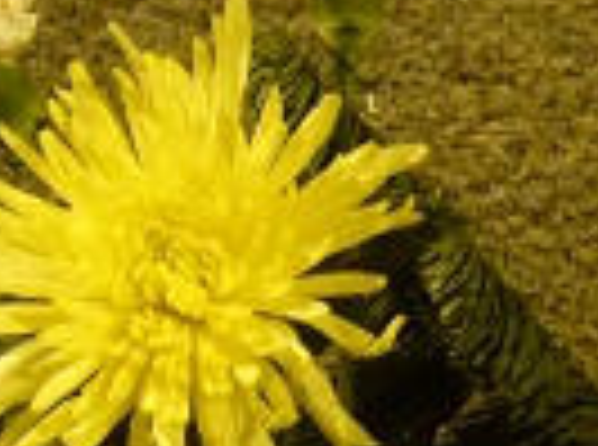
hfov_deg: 5.2
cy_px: 207
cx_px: -252
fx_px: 6547
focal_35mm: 380
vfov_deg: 3.9
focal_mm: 12.6
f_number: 3.3
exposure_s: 1/8
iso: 400
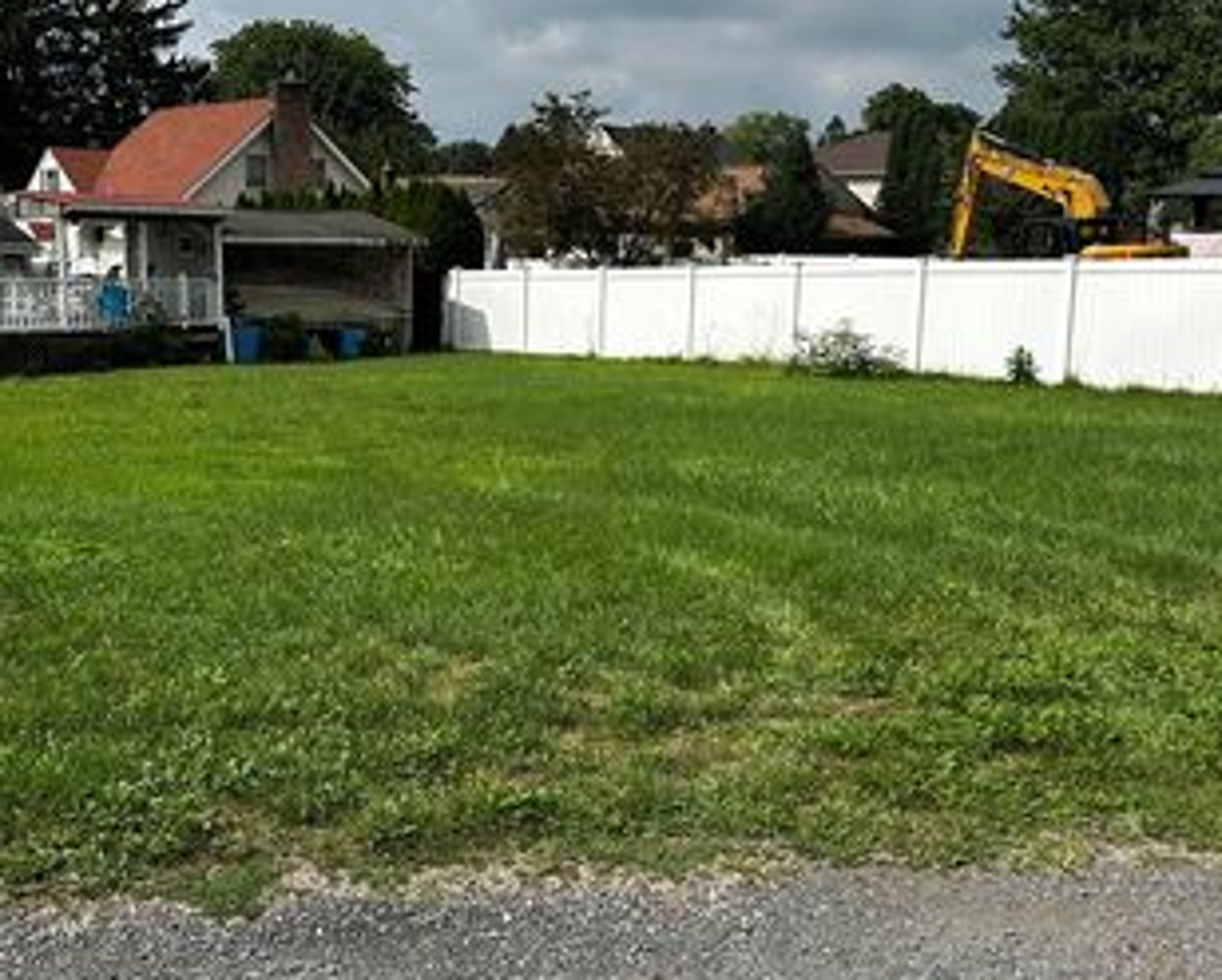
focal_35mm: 38
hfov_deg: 47.5
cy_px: 442
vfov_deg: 39.2
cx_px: 472
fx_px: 1376
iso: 80
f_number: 1.78
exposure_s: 1/5525
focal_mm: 6.86
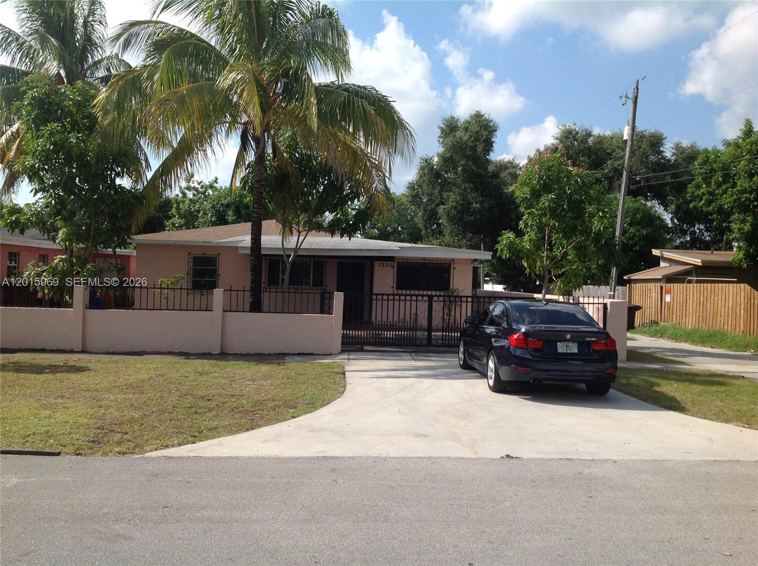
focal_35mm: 35
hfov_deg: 52.7
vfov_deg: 40.6
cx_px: 379
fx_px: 765
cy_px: 283
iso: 50
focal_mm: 4.28
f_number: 2.4
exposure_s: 1/1779
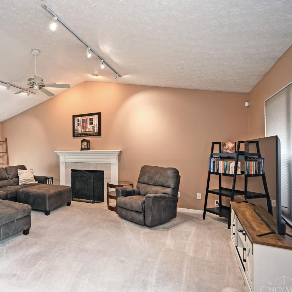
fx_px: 200
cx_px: 80
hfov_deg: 68.4
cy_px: 149
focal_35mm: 21
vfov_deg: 72.1
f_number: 4
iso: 640
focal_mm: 16
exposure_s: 1/60
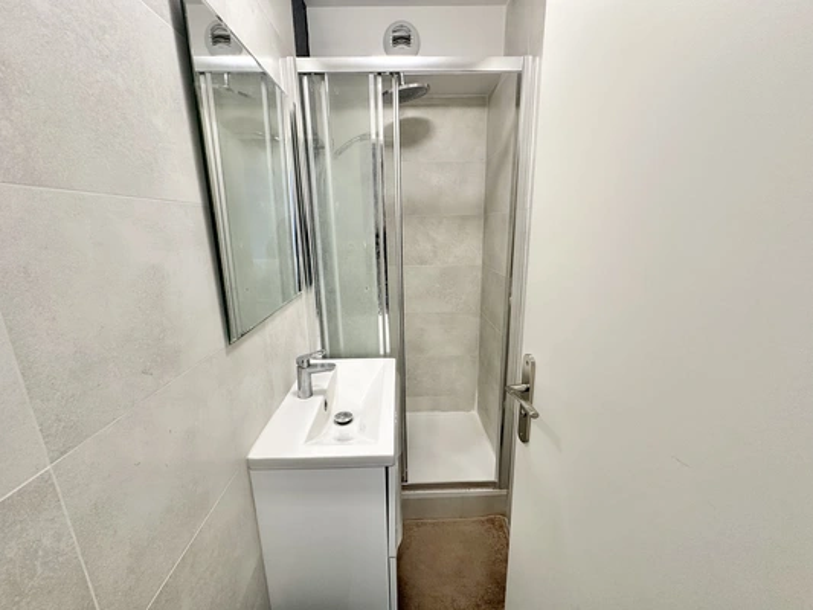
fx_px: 329
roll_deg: +0.7
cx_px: 406
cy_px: 305
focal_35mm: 14
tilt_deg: -13.1
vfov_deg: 85.7
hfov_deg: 102.1
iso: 200
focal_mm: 2.22
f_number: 2.2
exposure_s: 1/100
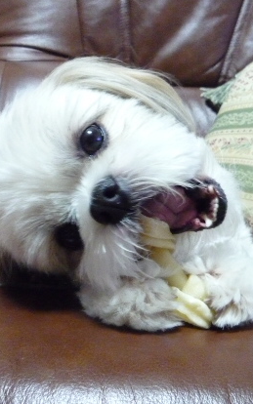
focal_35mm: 41
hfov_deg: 31.2
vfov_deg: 48.2
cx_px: 152
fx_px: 452
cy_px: 208
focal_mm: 4.4
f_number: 2.8
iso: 800
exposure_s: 1/20
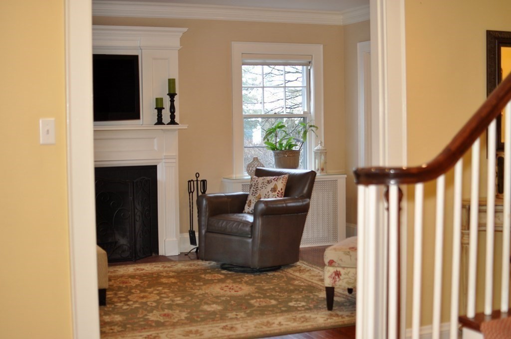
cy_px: 170
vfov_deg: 25.7
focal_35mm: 52
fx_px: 744
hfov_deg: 37.9
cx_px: 256
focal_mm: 35
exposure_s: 1/60
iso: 500
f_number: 2.5
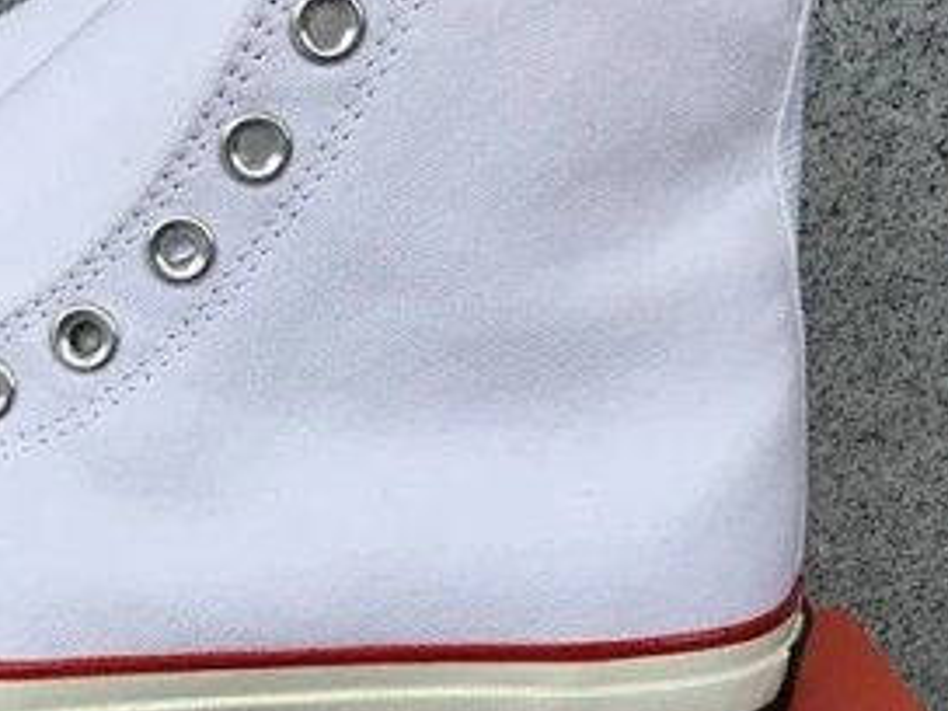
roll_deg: -0.4
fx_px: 1999
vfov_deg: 20.1
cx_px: -3
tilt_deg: -26.2
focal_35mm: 73
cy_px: 488
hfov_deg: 25.4
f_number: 2.4
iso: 25
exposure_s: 1/721
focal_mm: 3.3
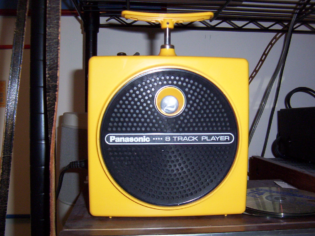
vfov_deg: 39.7
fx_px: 328
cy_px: 118
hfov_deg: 51.4
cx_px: 158
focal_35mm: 36
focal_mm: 5.54
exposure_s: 1/30
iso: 140
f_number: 2.76
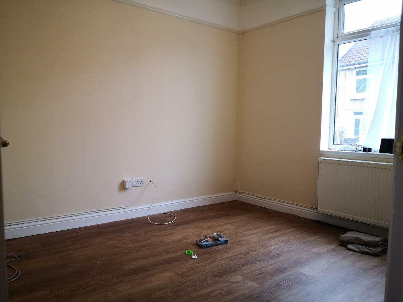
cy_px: 151
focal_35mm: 27
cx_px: 202
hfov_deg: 65.3
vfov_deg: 51.4
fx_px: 314
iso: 64
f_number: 1.6
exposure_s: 1/50
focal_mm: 3.95
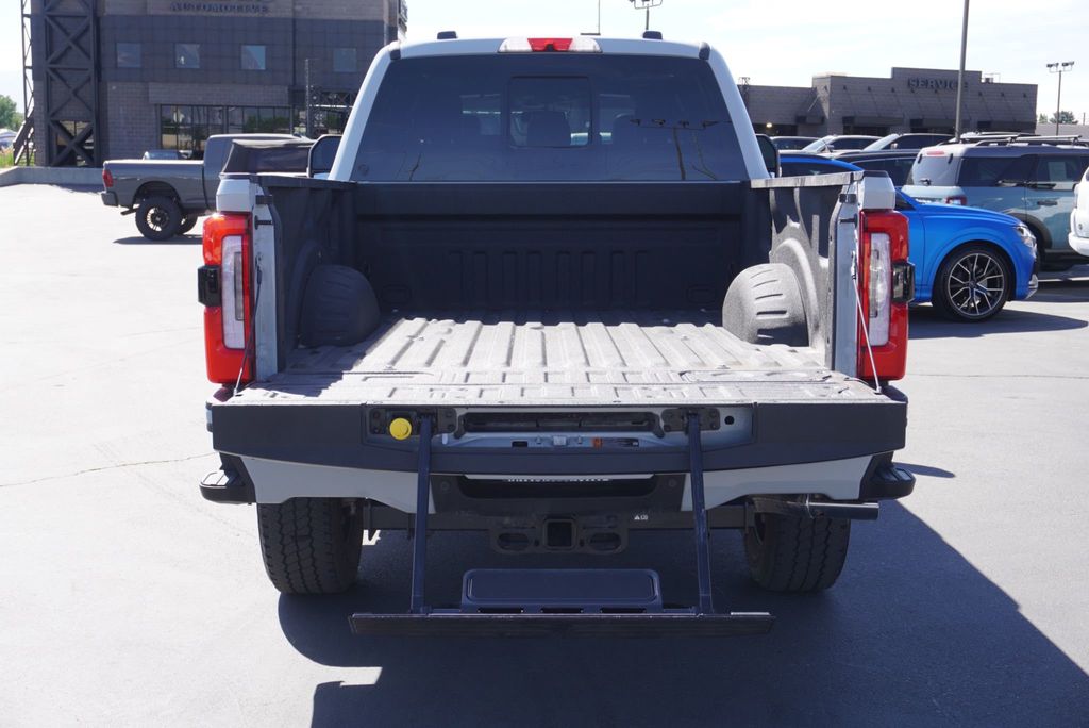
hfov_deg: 44.9
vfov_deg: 30.9
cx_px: 544
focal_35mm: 44
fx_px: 1317
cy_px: 364
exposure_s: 1/125
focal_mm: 29
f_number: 7.1
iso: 100
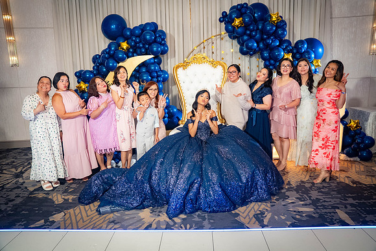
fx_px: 261
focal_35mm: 25
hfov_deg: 71.5
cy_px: 126
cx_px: 188
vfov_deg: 51.3
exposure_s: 1/160
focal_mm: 25
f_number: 3.5
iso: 1250
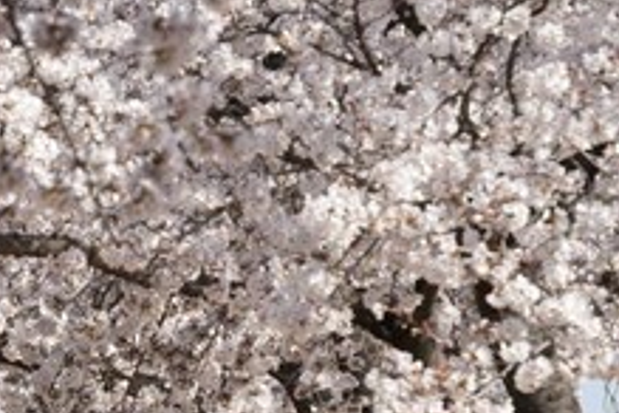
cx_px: 40
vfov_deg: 3.4
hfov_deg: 5.0
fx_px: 7032
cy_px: 509
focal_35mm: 409
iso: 125
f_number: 10
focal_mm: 149
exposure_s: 1/160
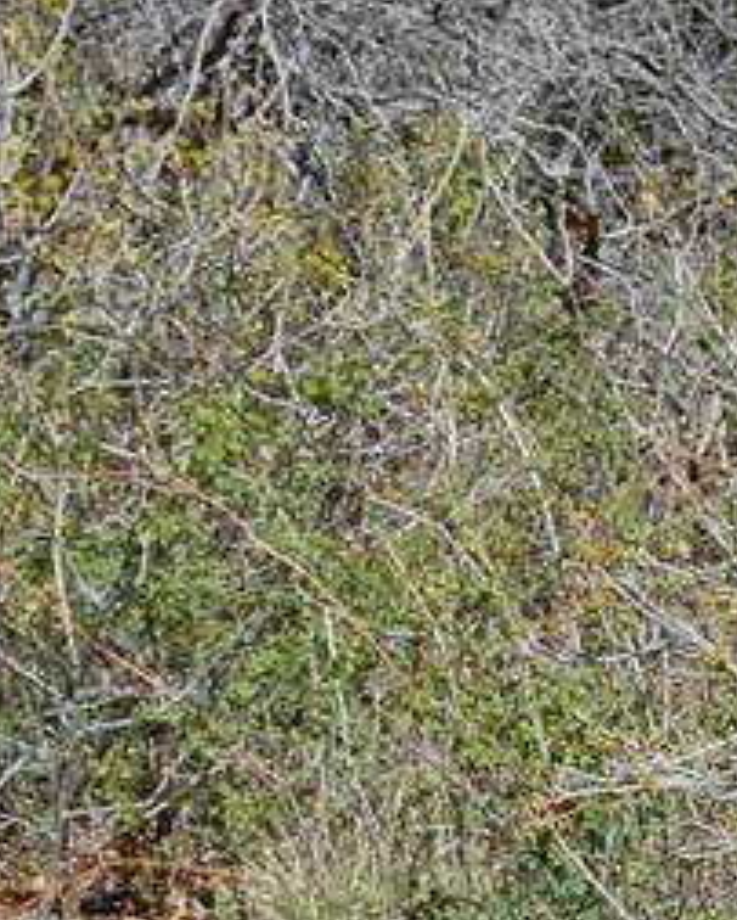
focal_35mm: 314
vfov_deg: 6.1
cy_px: 1088
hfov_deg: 4.9
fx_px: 8548
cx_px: 894
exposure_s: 1/320
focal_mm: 55
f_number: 9
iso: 200
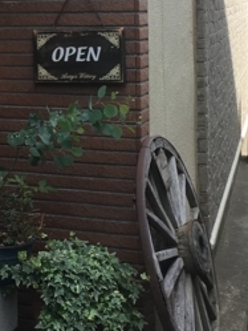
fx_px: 888
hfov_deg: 15.5
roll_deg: +1.3
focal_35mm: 93
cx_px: -15
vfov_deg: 20.6
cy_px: 20
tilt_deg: -2.4
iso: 25
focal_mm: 4.15
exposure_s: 1/250
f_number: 2.2
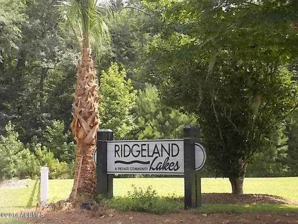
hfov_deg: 29.4
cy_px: 111
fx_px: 568
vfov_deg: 22.3
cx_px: 150
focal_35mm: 66
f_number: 4.1
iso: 160
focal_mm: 11.5
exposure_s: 1/250
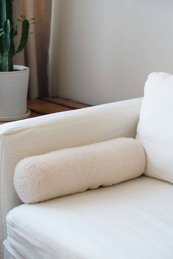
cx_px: 86
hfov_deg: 19.5
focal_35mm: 70
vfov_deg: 28.8
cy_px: 130
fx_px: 504
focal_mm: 70
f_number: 4.5
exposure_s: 1/100
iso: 2000
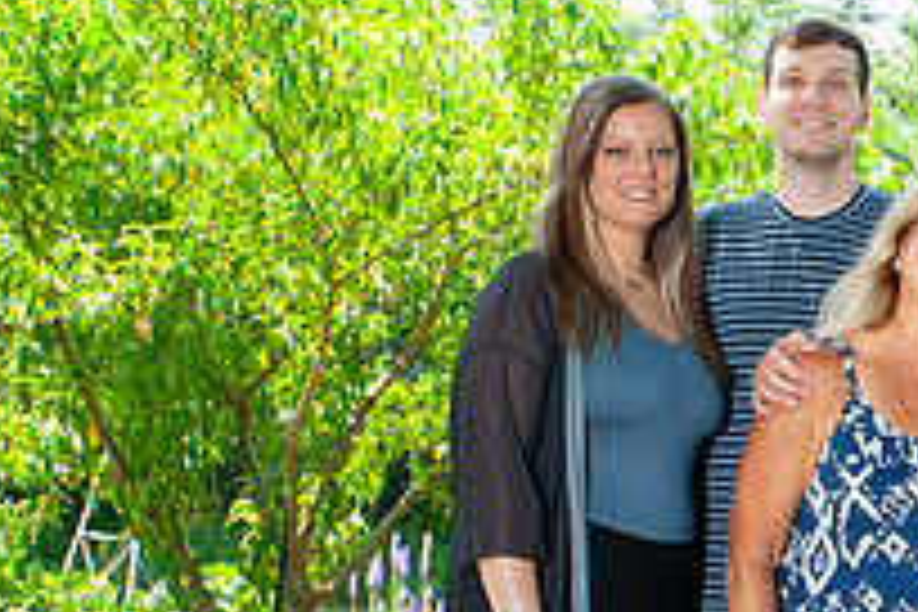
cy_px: 477
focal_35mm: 113
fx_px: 2881
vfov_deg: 12.1
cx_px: 1159
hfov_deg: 17.1
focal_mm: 32
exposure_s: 1/125
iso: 800
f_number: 11
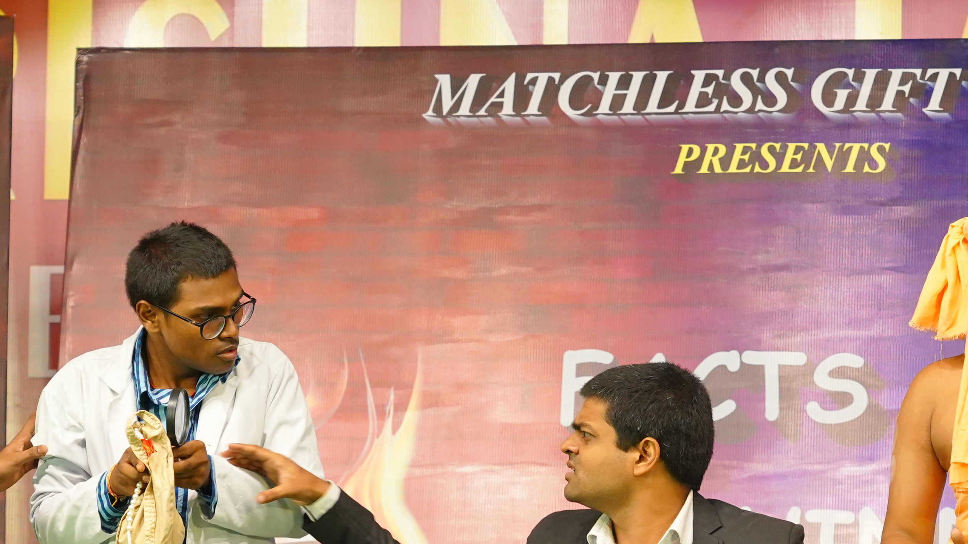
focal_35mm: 193
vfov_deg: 6.3
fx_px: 4954
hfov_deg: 11.1
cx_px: 657
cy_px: 598
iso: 2000
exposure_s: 1/200
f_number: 5.6
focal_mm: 77
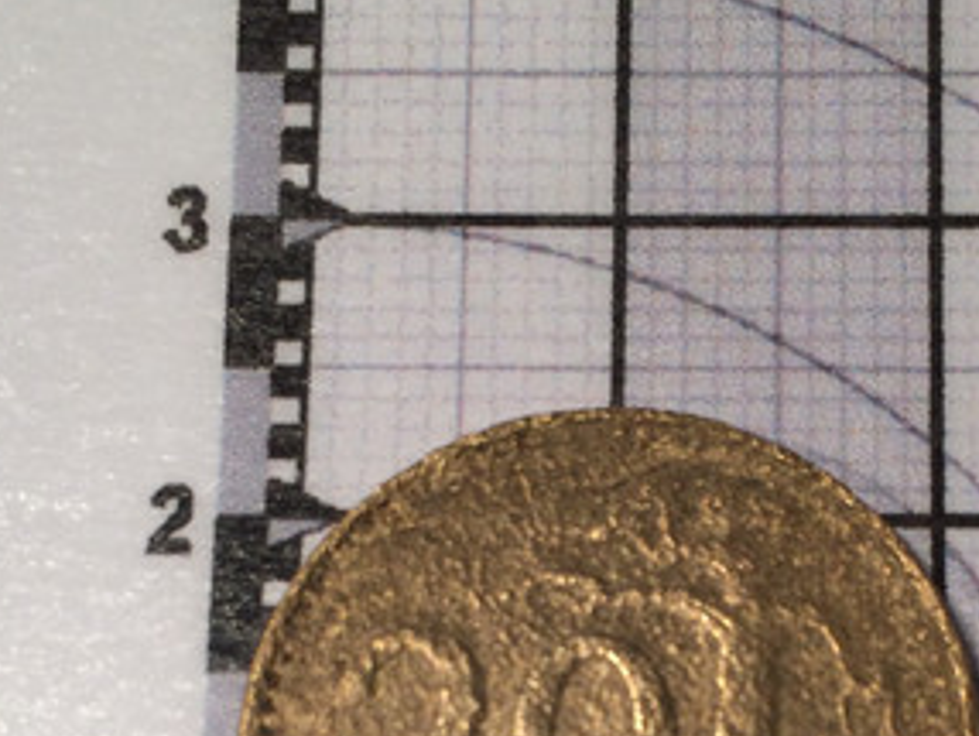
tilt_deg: -78.9
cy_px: 839
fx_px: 2293
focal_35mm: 81
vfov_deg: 17.5
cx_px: 620
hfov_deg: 24.0
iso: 50
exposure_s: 1/100
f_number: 2.2
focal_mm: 4.15
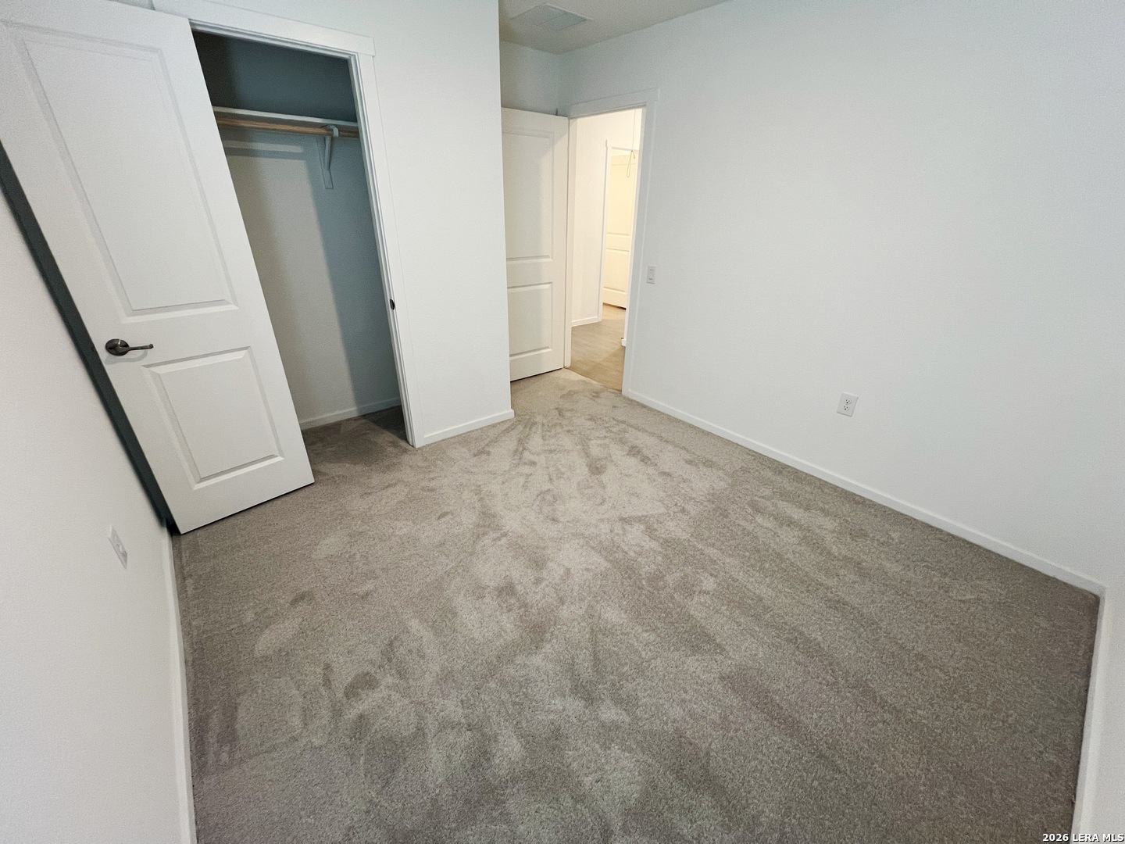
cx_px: 562
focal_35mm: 13
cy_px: 422
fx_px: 422
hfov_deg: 106.2
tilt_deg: -27.2
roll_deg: -1.5
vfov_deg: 89.9
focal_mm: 1.57
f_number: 1.8
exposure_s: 1/60
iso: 160
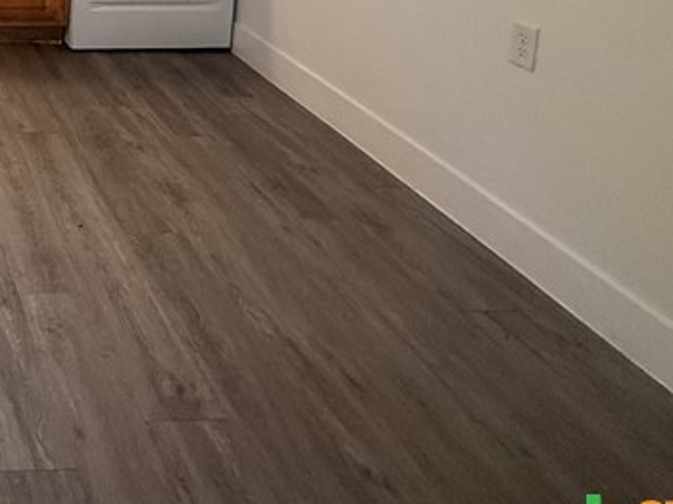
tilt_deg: -7.0
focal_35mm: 41
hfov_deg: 35.9
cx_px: -133
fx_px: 797
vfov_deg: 28.7
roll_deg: -1.1
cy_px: -150
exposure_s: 1/120
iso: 500
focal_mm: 2.22
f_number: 2.2
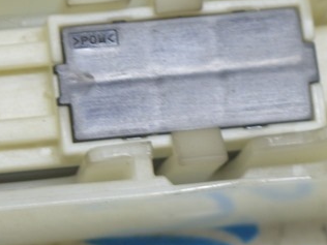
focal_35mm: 257
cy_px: 95
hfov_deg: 7.7
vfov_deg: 5.8
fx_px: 2424
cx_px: 47
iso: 400
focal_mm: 55
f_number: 5.6
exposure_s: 1/20
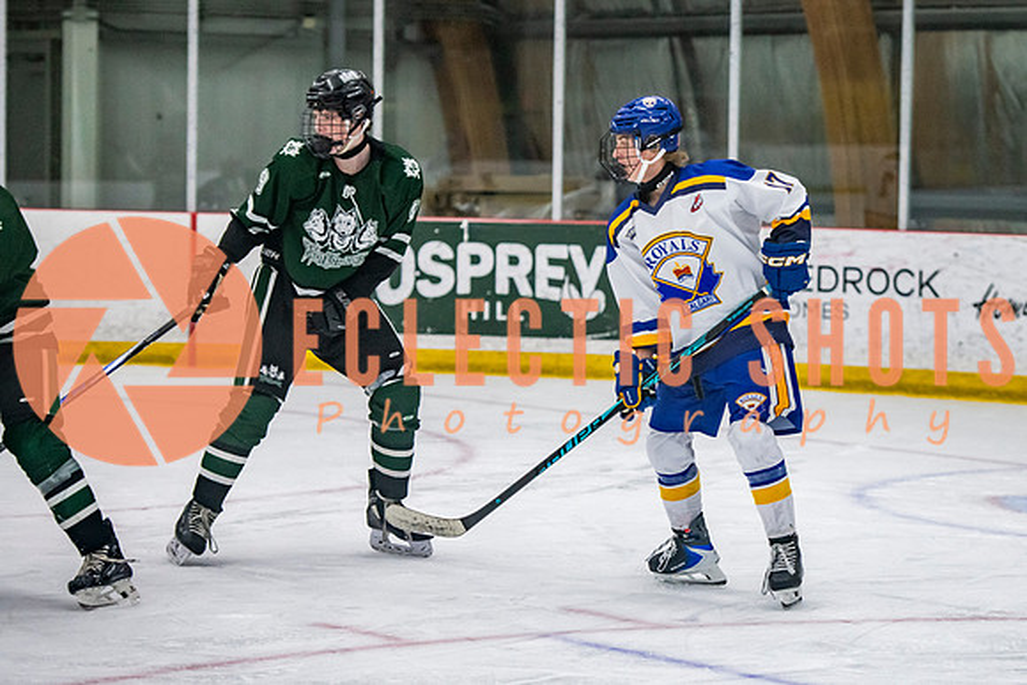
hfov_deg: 13.6
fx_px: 4308
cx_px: 677
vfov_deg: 9.1
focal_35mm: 151
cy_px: 352
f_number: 3.2
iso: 2000
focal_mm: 110
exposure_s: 1/640
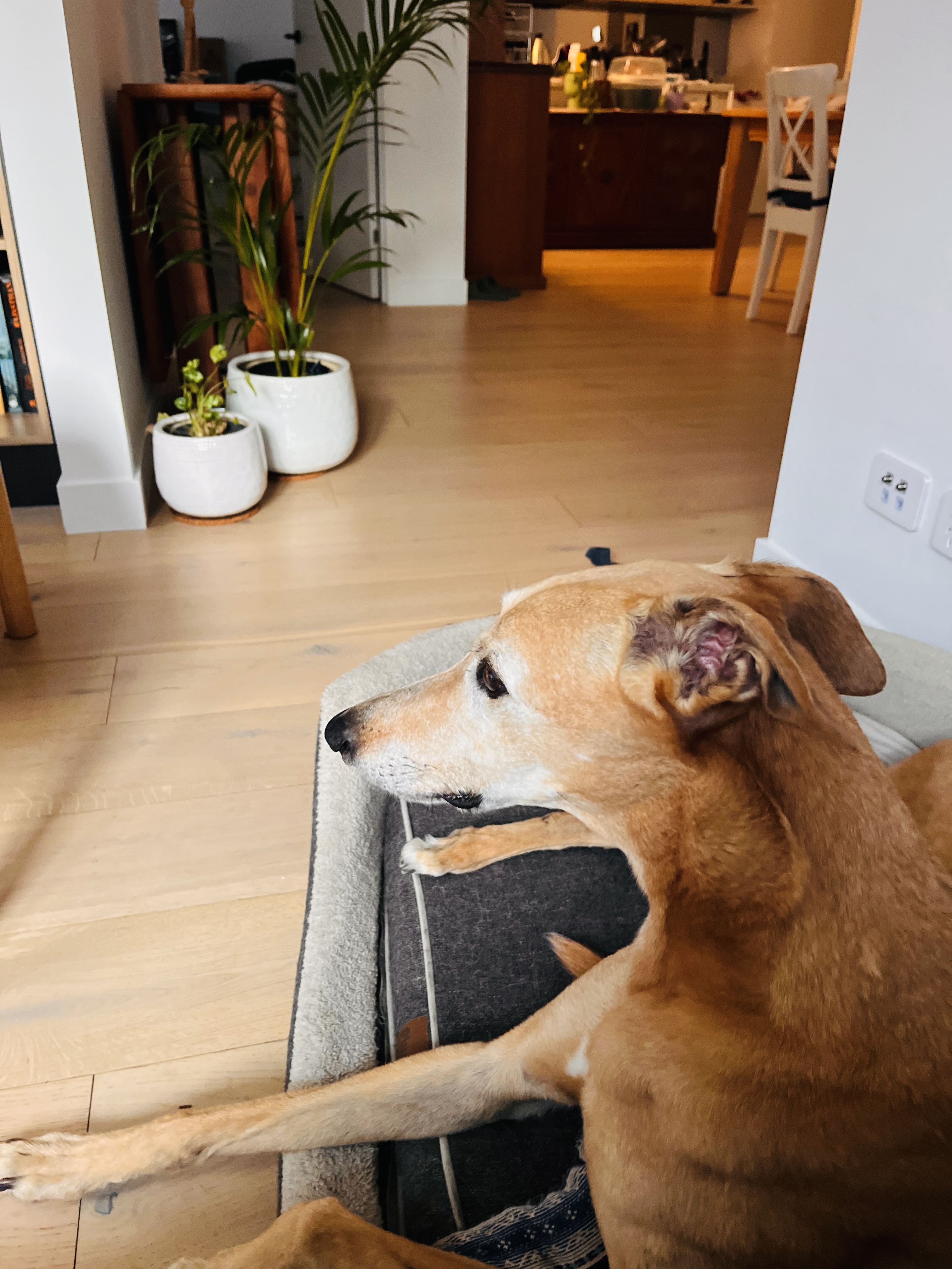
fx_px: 953
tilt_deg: -28.5
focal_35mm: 26
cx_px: 476
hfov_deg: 53.1
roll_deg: -0.7
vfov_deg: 67.3
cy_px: 634
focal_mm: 5.1
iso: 400
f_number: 1.6
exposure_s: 1/33
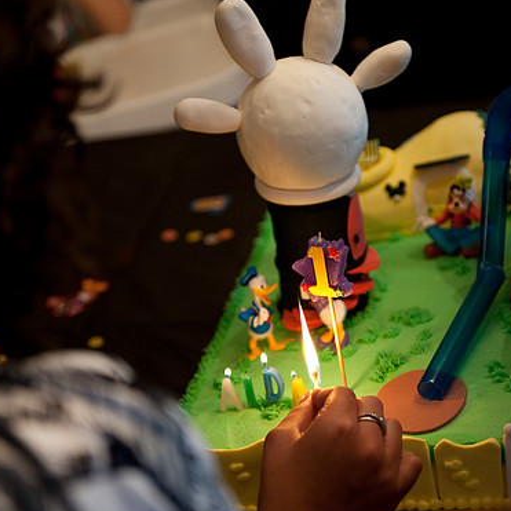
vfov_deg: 18.7
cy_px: 263
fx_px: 1553
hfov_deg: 18.7
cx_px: 314
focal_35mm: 93
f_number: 2.8
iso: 1000
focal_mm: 70
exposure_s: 1/200
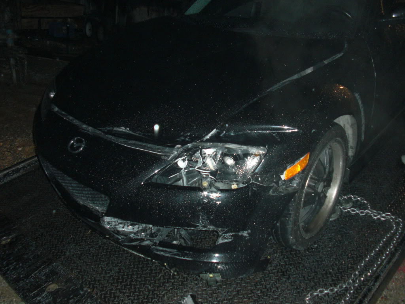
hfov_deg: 51.4
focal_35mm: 36
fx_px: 421
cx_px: 202
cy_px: 152
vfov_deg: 39.7
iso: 200
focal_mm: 6.3
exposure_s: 1/60
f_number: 2.8
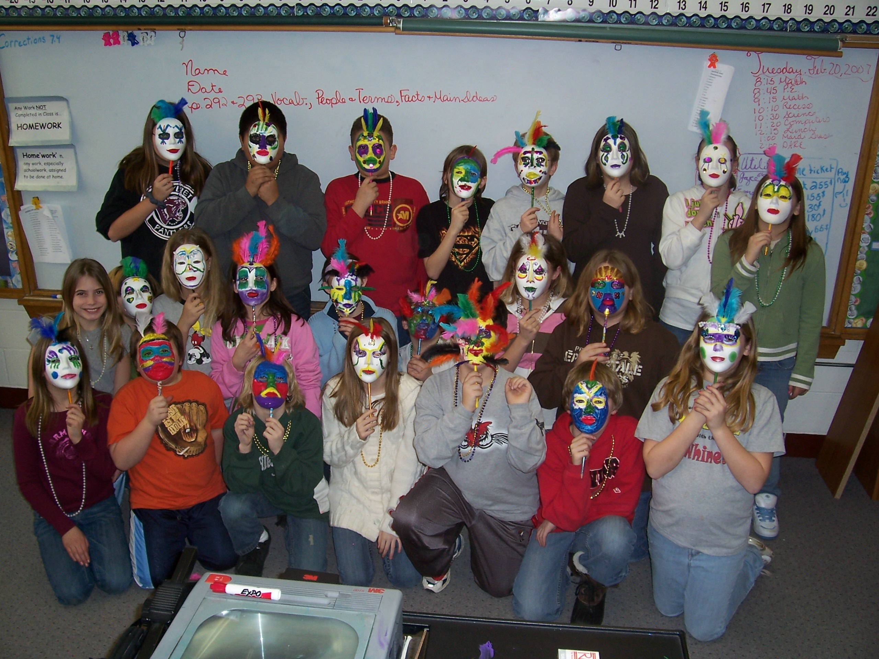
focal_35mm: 34
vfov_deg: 41.8
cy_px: 330
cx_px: 440
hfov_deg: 54.0
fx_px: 863
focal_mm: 5.6
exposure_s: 1/60
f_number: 2.7
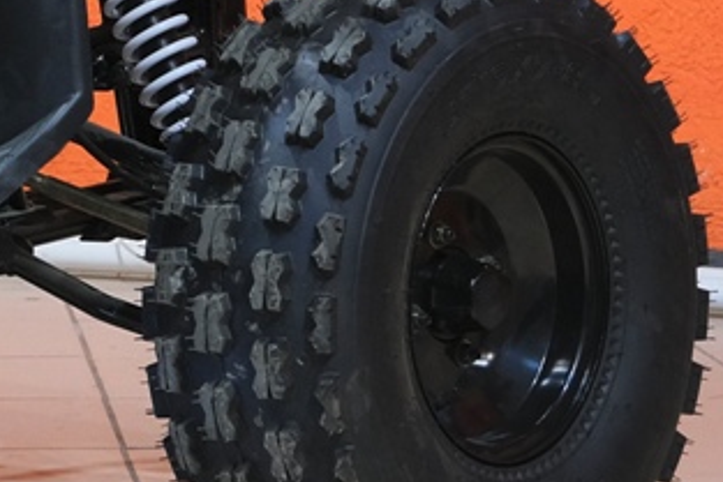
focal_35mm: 225
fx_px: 4521
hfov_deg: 9.0
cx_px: -305
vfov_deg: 6.0
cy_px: -239
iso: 800
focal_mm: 29.2
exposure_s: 1/60
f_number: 4
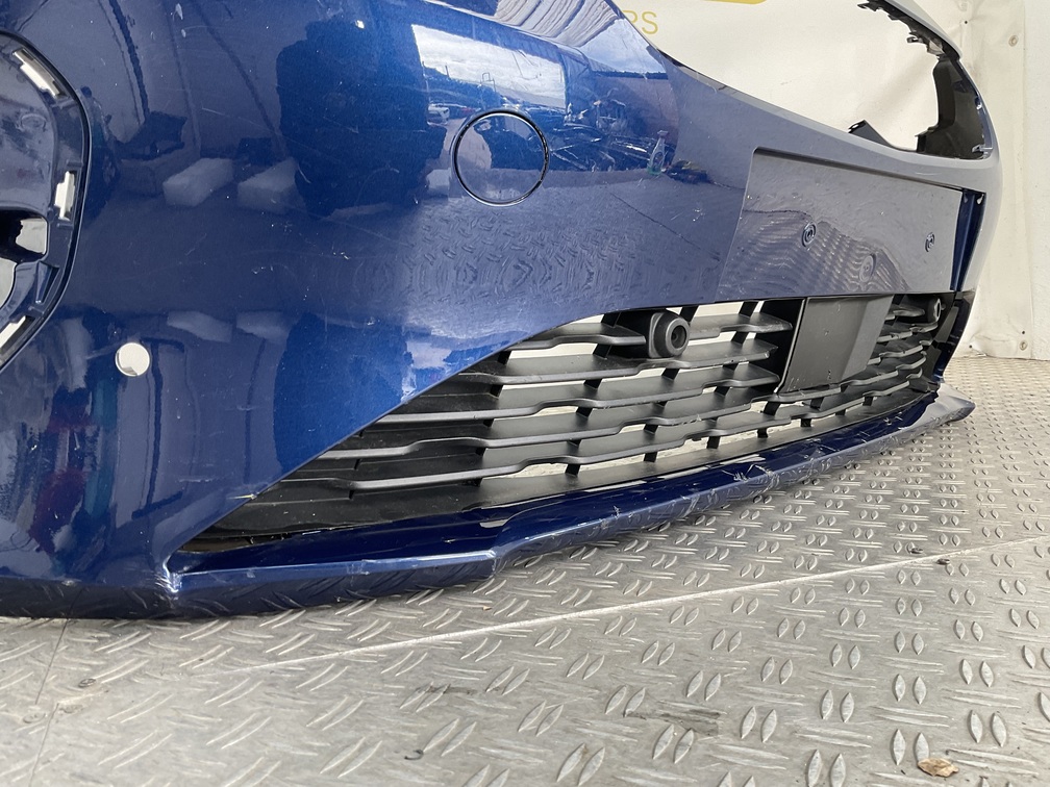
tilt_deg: -7.7
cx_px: 525
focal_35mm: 29
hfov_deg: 61.7
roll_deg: +0.7
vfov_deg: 48.2
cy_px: 394
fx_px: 880
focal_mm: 3
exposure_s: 1/120
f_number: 1.8
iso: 50
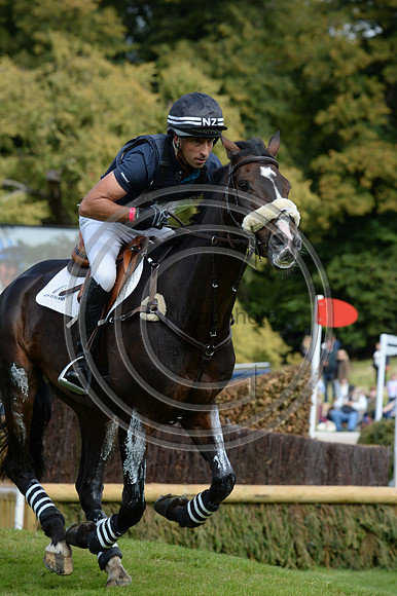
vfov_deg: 9.8
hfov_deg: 6.5
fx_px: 3478
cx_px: 198
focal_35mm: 210
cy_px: 298
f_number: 8
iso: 800
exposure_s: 1/1000
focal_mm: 210
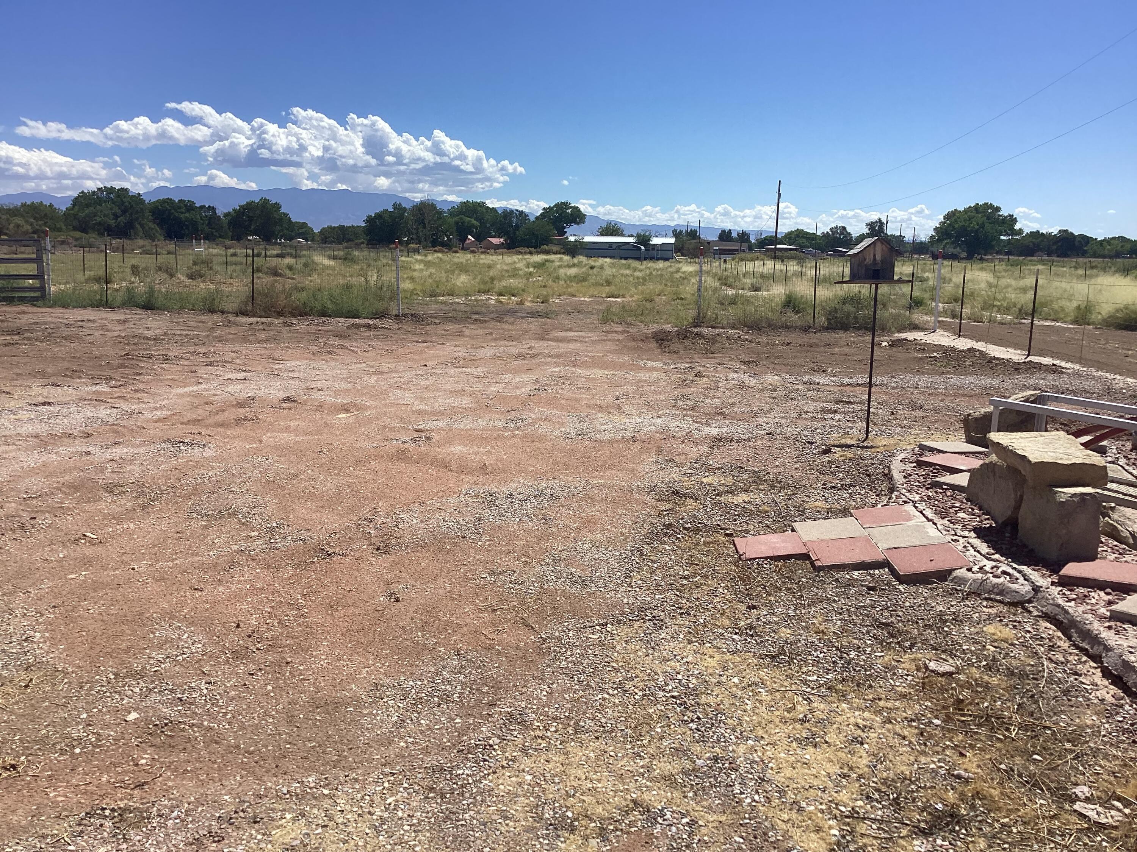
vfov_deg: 45.4
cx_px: 568
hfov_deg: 58.4
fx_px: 1018
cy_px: 426
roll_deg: -1.1
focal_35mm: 31
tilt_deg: -10.3
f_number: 2.4
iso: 25
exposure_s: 1/2203
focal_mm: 3.3
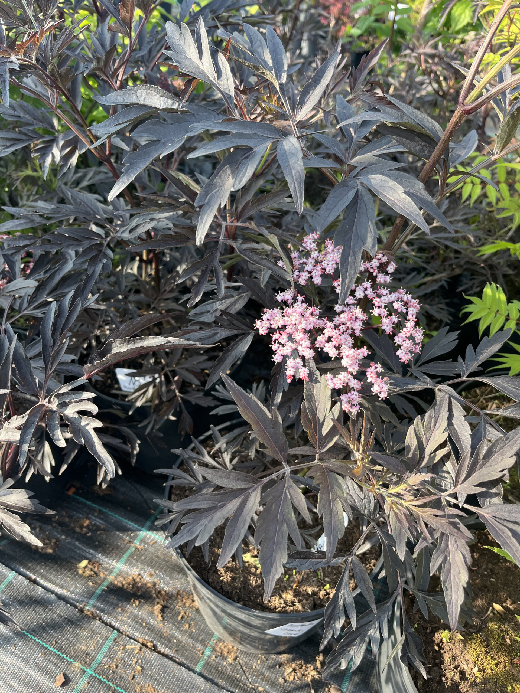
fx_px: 521
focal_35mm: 26
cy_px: 346
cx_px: 260
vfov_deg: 67.3
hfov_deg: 53.1
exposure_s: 1/318
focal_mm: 5.1
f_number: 1.6
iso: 50
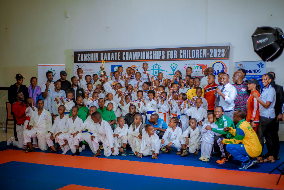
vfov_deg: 27.0
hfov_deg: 39.6
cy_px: 95
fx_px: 395
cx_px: 142
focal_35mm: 50
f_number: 1.8
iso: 400
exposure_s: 1/50
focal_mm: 50
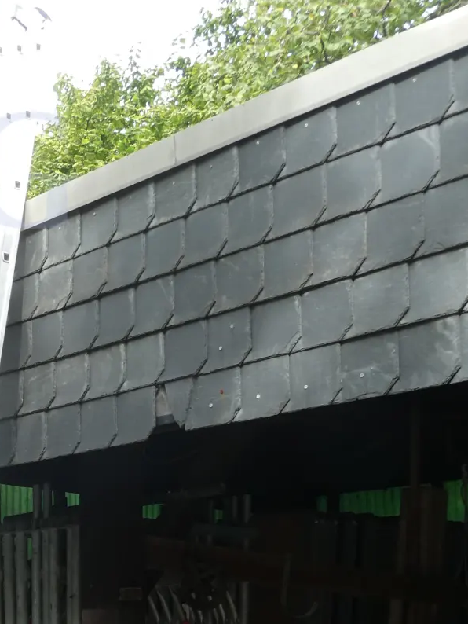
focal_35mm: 58
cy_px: 564
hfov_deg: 23.8
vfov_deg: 31.6
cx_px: -35
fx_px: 1045
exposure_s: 1/160
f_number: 3.3
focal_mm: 4.3
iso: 80
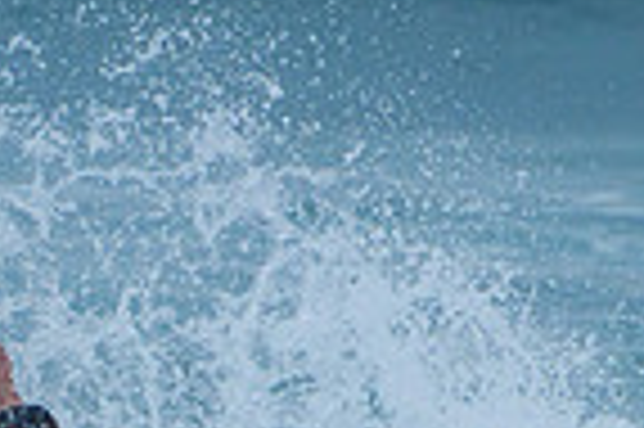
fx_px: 39971
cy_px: 679
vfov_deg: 0.6
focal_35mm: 2237
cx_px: -193
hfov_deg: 0.9
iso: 500
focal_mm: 400
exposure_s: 1/2000
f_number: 9
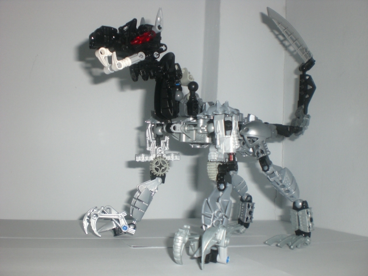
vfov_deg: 37.7
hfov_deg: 49.0
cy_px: 138
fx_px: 404
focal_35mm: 38
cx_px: 184
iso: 100
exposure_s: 1/60
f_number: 3.1
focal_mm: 6.3
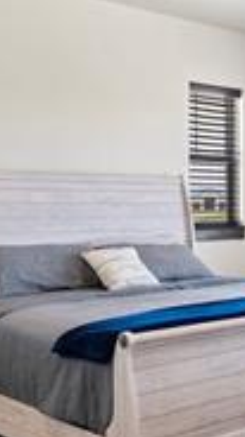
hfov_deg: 18.5
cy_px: 200
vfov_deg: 33.8
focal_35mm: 62
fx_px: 719
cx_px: 278
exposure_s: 1/3
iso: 200
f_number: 9
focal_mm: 17
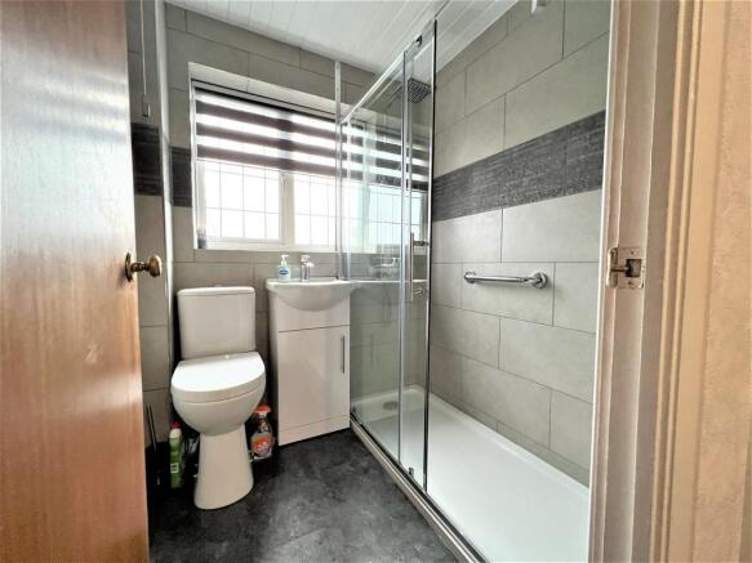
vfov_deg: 89.9
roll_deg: -0.4
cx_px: 376
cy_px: 282
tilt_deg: -2.8
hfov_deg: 106.2
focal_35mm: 13
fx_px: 282
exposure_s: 1/100
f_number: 1.8
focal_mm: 1.57
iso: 64
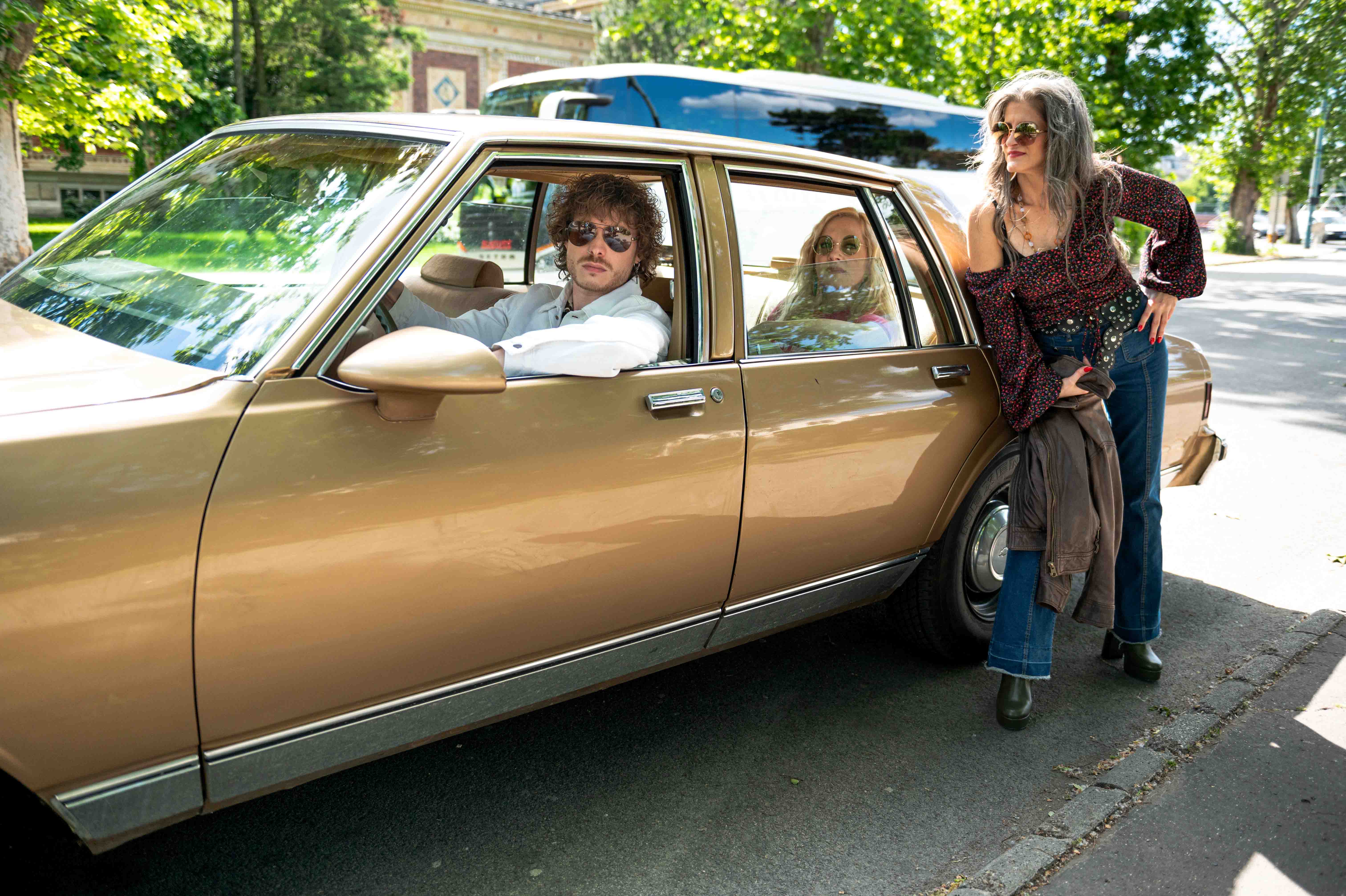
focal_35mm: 29
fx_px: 1084
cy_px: 448
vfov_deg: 44.9
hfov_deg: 63.7
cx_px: 673
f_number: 2.8
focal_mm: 29
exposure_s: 1/1250
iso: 100
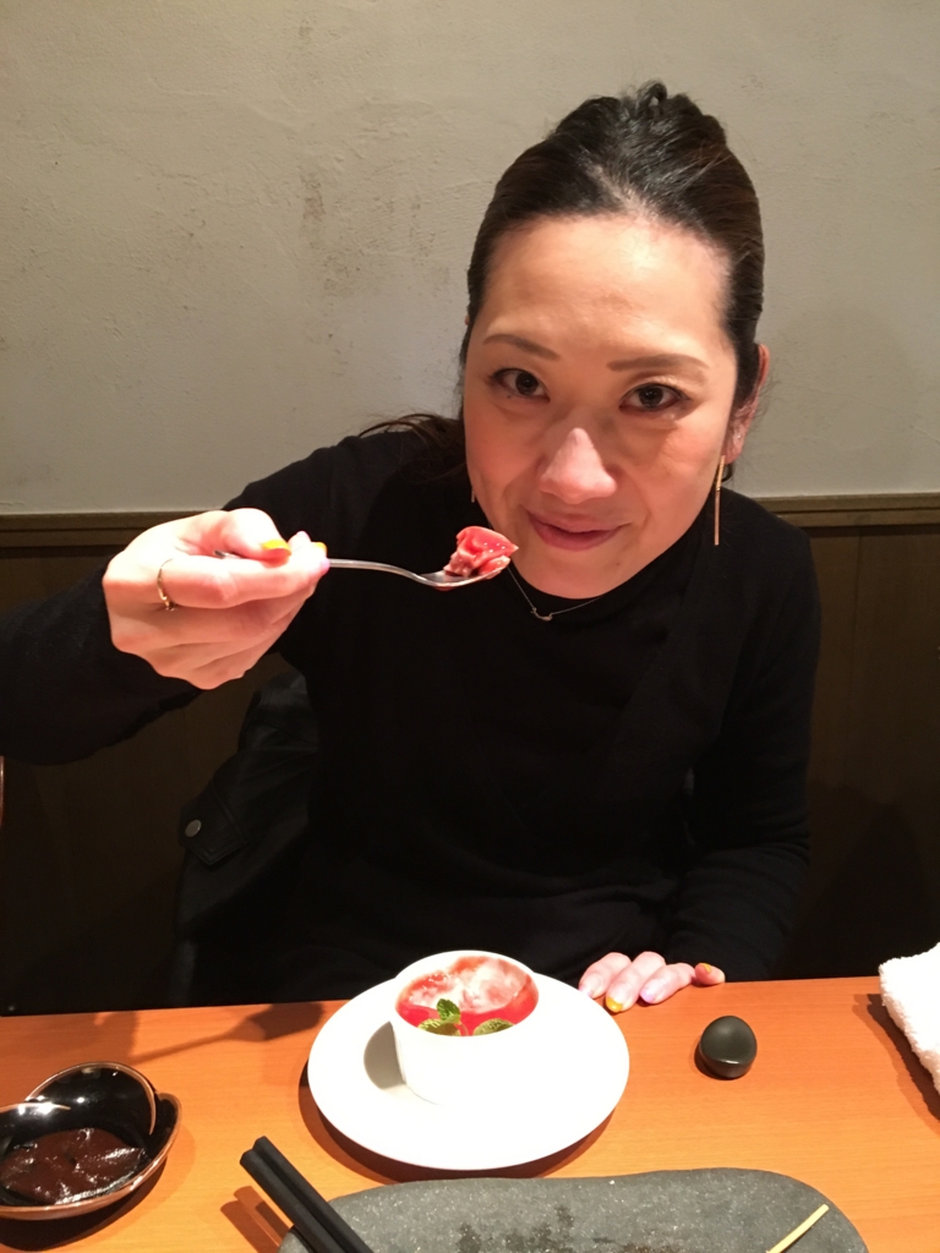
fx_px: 1050
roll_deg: +1.7
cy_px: 626
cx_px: 470
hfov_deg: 48.2
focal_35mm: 29
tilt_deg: -12.7
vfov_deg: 61.7
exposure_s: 1/15
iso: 400
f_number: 2.2
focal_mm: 4.15
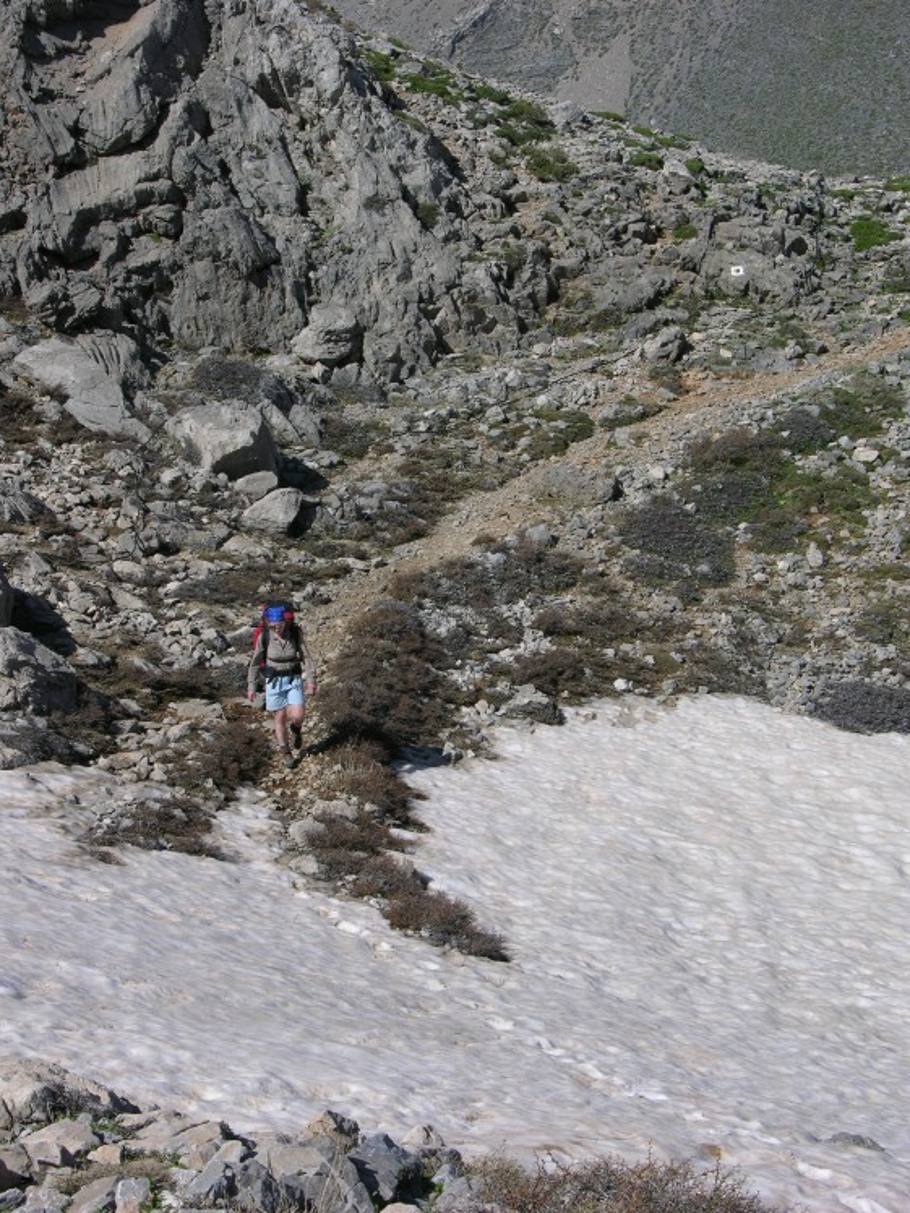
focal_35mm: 76
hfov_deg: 19.4
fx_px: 2664
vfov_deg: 25.7
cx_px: 453
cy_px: 616
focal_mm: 18.8
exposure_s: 1/385
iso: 50
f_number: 6
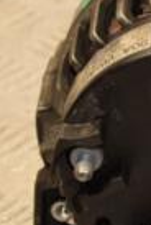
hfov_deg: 3.6
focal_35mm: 380
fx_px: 2379
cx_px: 228
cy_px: 79
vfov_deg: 5.4
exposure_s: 1/160
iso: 800
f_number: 5
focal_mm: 58
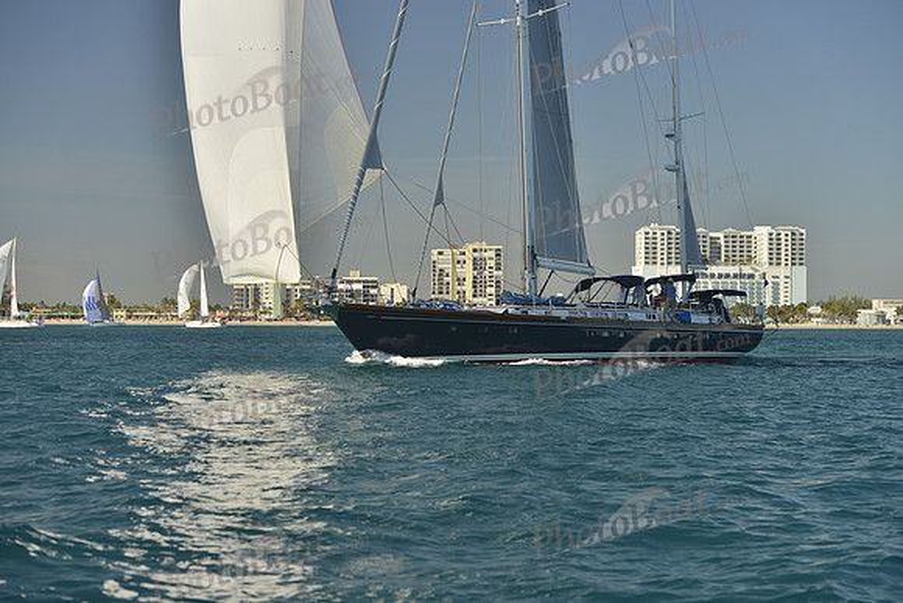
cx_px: 452
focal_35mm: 70
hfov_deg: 28.8
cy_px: 302
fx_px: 1756
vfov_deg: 19.5
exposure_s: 1/640
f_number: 6.3
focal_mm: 70
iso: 200
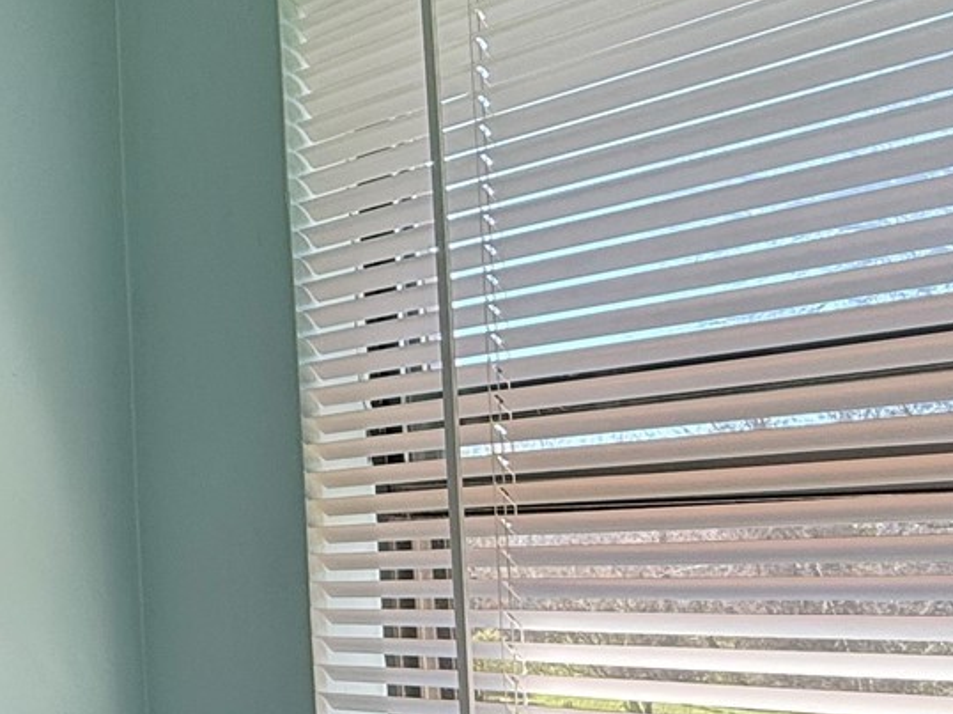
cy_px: 445
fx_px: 1376
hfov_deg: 32.1
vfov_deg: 29.0
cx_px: -172
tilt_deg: +6.0
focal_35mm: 50
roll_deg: +1.4
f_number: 2.2
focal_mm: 2.22
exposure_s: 1/138
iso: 64
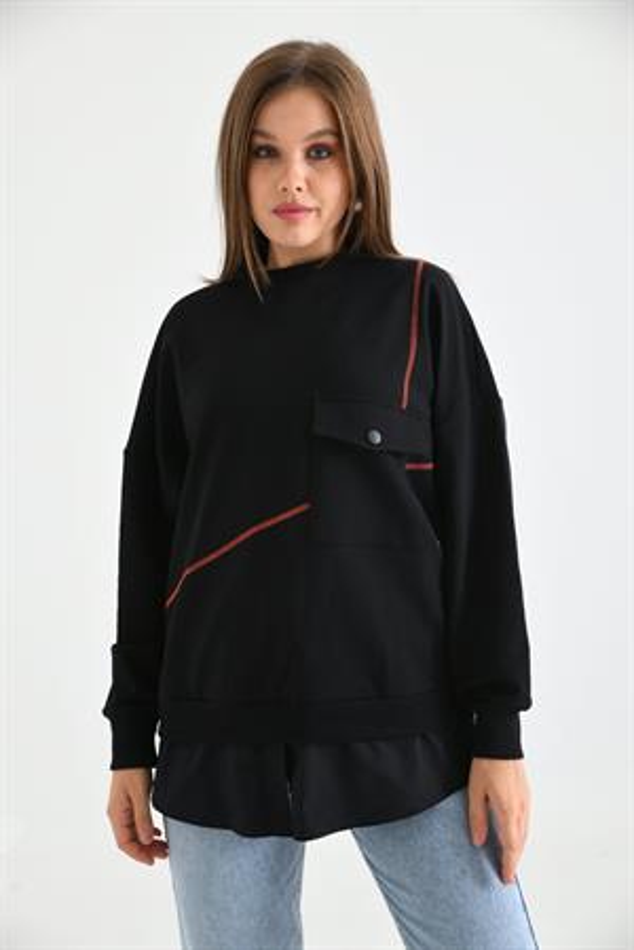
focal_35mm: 56
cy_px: 475
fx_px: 1479
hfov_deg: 24.2
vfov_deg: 35.6
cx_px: 317
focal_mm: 56
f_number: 5.6
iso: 100
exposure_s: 1/125
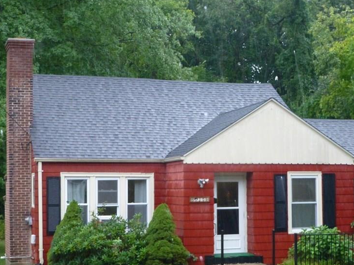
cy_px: 157
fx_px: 777
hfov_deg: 25.6
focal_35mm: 76
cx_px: 197
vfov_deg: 19.4
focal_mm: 9.7
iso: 640
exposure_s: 1/60
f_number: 4.6
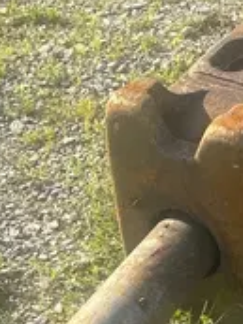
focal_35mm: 111
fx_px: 1039
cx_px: 328
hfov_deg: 12.8
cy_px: 82
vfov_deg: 17.6
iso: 50
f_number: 1.6
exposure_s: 1/1328
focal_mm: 5.96
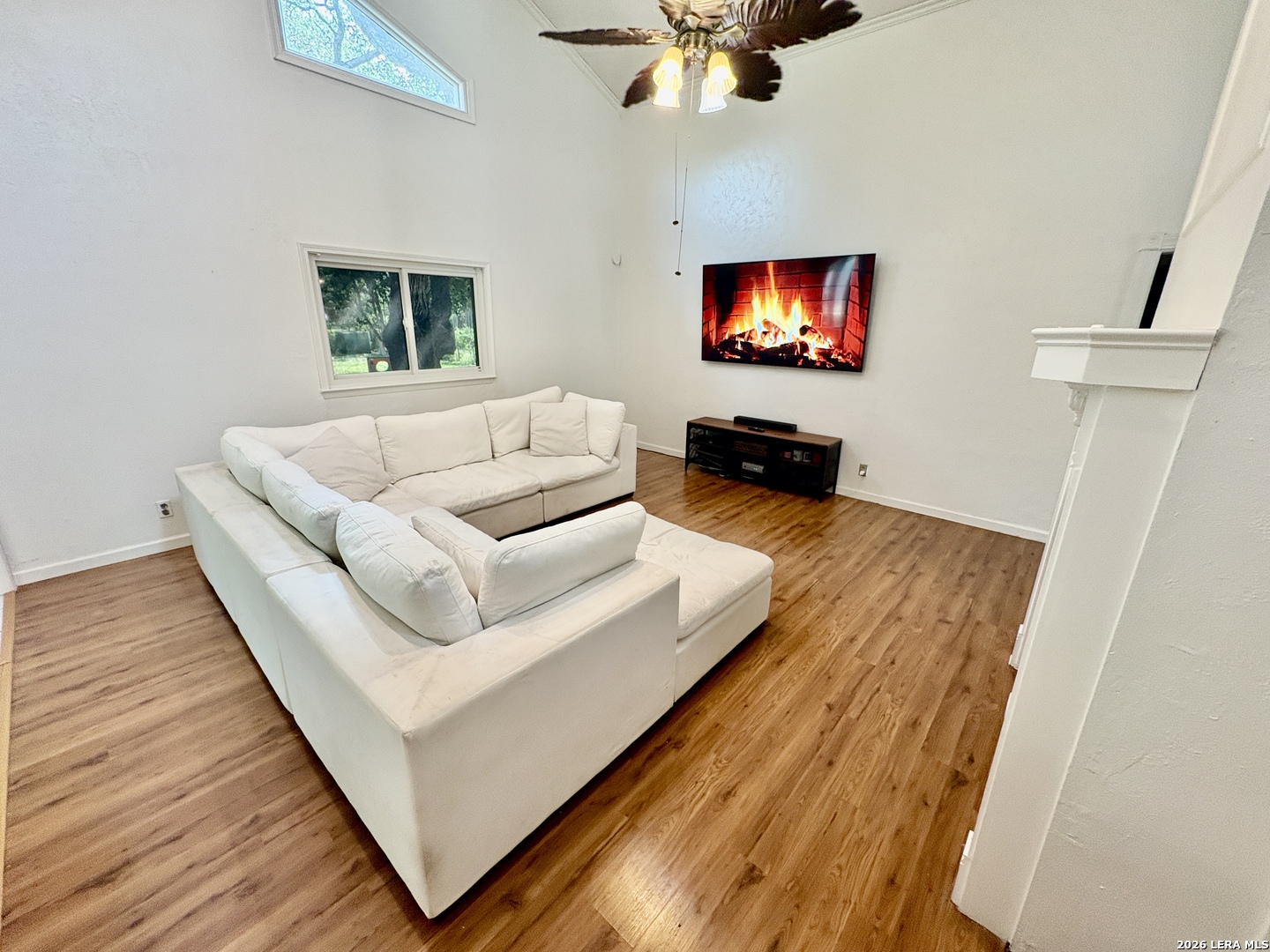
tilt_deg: -17.2
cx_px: 635
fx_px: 514
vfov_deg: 85.7
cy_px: 476
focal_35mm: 14
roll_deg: -1.0
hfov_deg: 102.1
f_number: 2.2
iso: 200
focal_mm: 2.22
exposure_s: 1/60
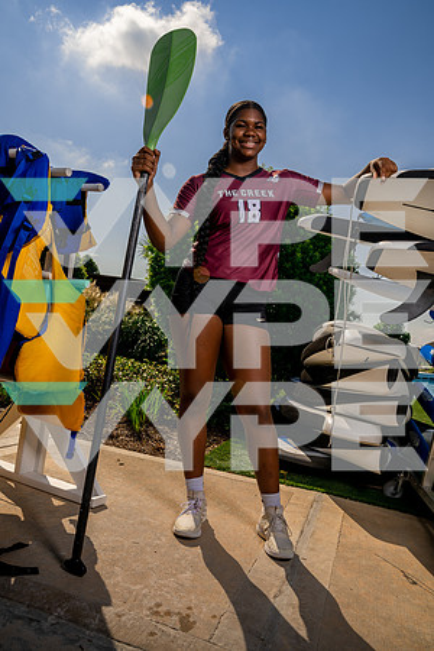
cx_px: 217
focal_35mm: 29
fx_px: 524
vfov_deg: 63.7
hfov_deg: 45.0
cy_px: 326
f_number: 11
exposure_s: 1/250
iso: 100
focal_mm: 29
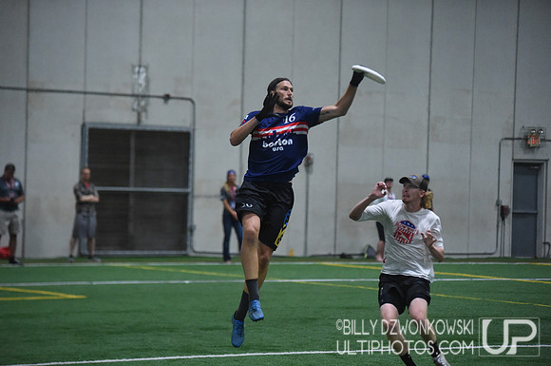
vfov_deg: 9.8
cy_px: 183
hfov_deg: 14.7
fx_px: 2140
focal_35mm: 140
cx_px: 276
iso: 10000
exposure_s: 1/640
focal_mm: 140
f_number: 2.8
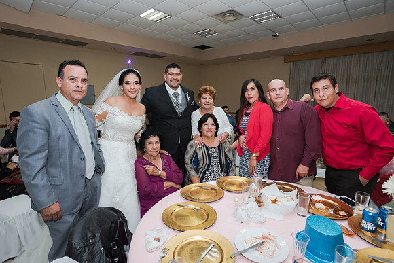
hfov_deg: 86.9
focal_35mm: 19
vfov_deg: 64.6
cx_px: 197
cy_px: 132
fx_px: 208
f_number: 4
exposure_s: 1/100
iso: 1600
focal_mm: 19
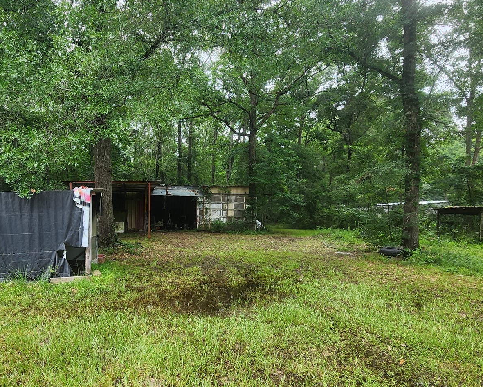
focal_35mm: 22
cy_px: 220
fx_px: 315
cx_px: 175
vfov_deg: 62.9
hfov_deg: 73.5
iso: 50
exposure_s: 1/270
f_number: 2.2
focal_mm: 2.2
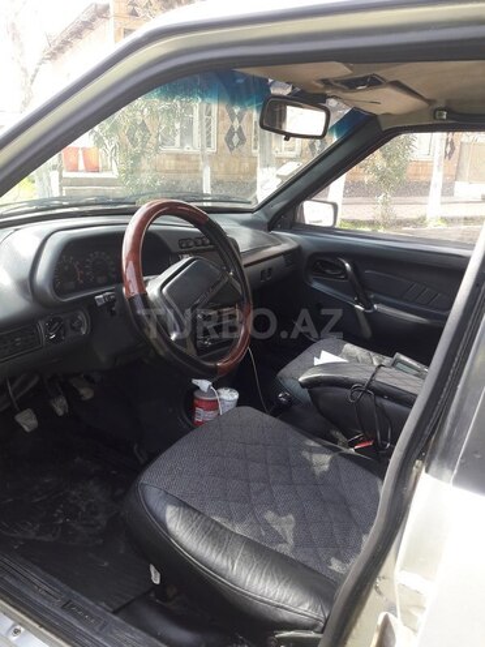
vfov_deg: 63.4
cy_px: 324
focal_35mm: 28
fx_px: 523
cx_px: 242
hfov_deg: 49.7
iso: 40
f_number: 1.9
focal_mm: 3.7
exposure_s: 1/100
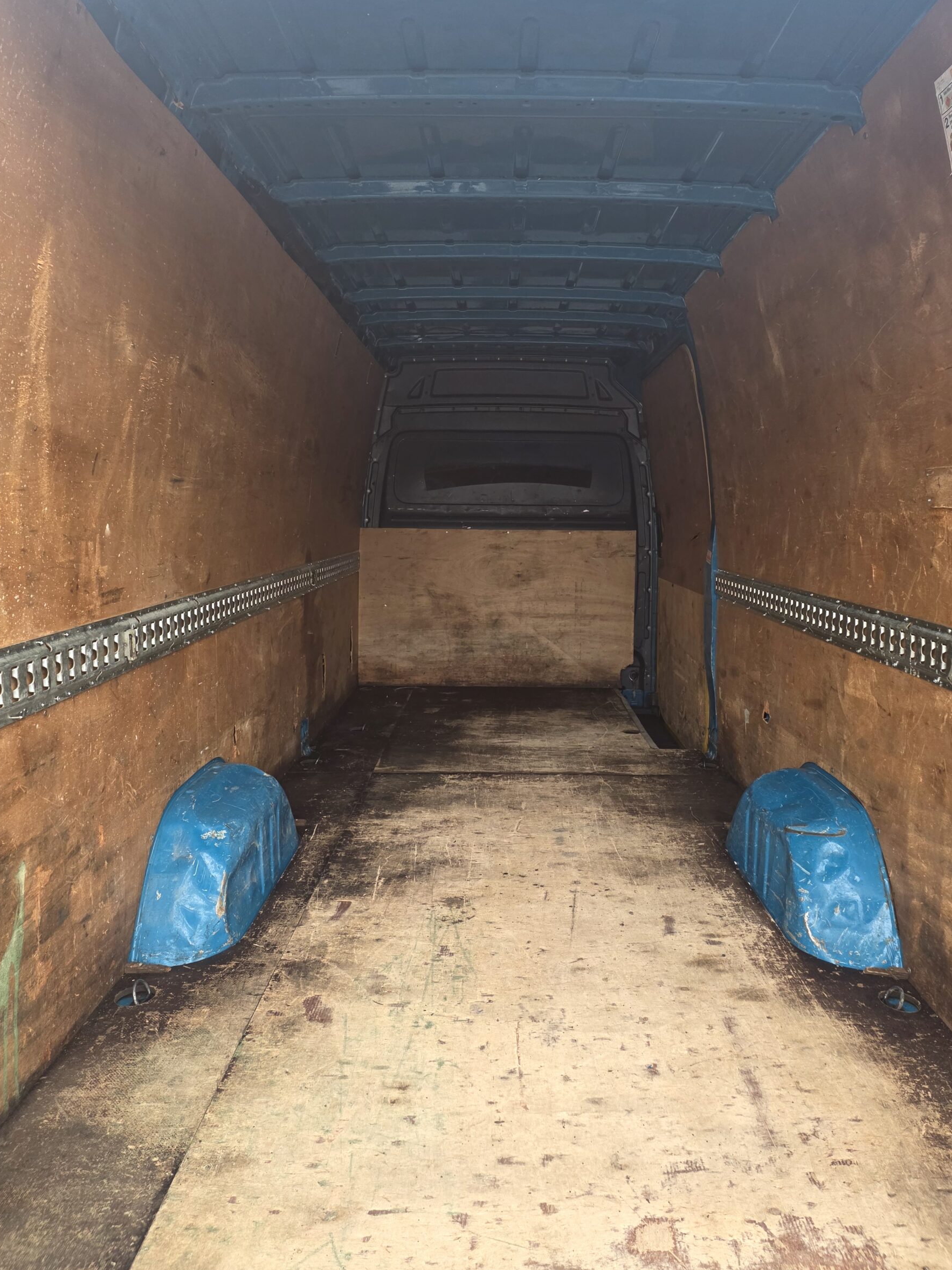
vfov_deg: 69.3
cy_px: 585
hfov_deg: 54.9
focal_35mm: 25
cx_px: 495
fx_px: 917
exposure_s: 1/100
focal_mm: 6.25
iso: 125
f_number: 1.7
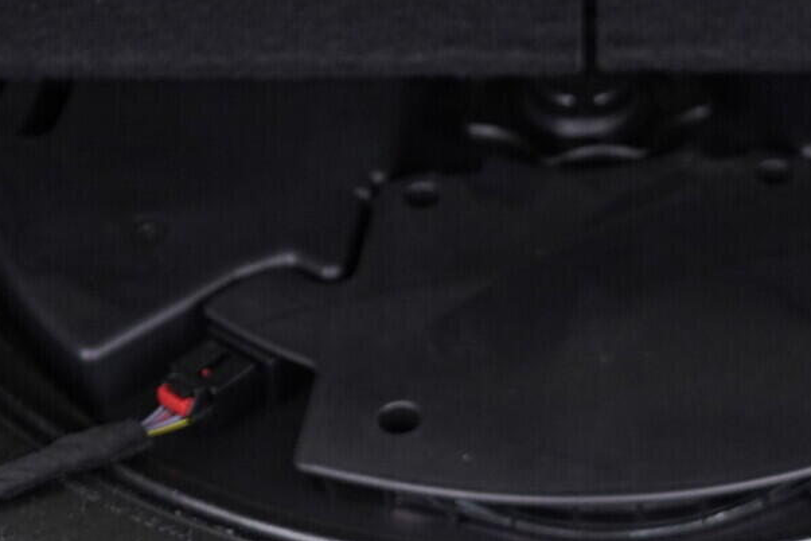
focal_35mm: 86
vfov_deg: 15.5
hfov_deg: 23.4
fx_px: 1937
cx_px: 594
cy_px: 588
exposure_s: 1/40
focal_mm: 24
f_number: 2.8
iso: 800
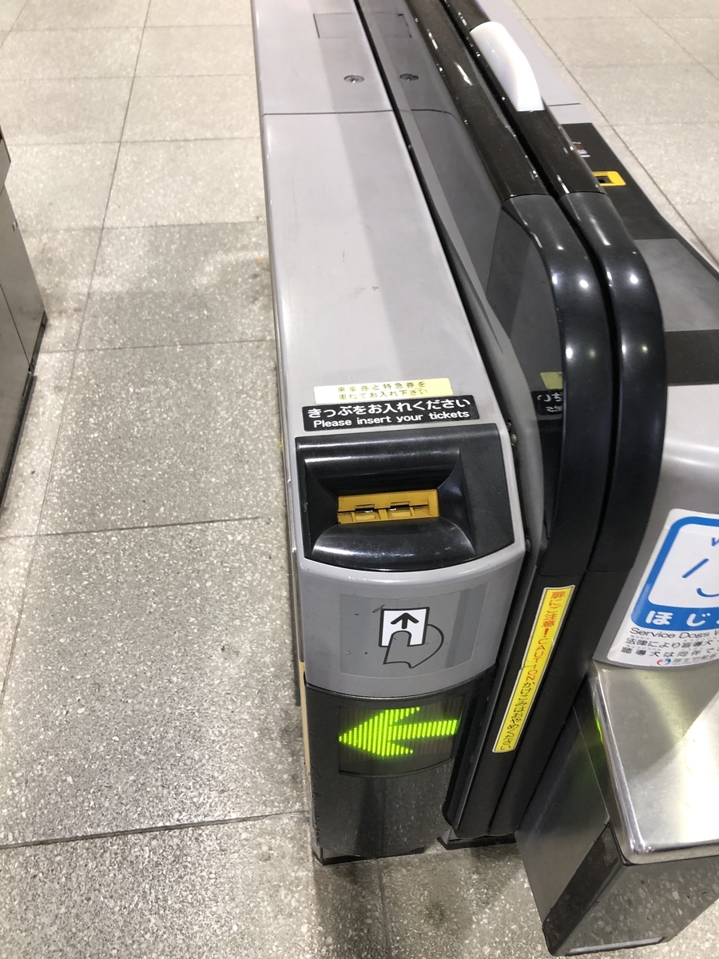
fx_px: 775
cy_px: 480
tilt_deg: -48.0
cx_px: 360
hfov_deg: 49.7
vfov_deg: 63.4
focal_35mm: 28
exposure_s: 1/23
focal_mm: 3.99
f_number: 1.8
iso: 40
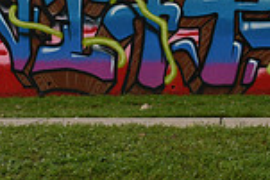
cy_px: 8
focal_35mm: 138
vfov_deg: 9.9
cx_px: 193
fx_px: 1036
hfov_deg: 14.8
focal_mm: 24
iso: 200
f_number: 8
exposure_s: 1/250
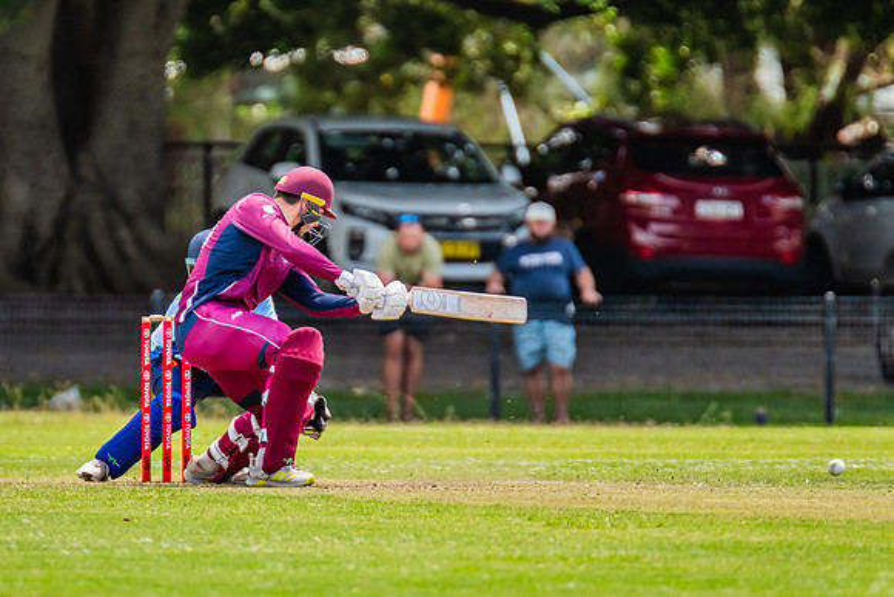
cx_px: 279
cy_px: 269
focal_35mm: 830
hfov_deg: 2.5
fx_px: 20613
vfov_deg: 1.7
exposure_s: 1/1250
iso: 800
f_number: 6.3
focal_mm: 600
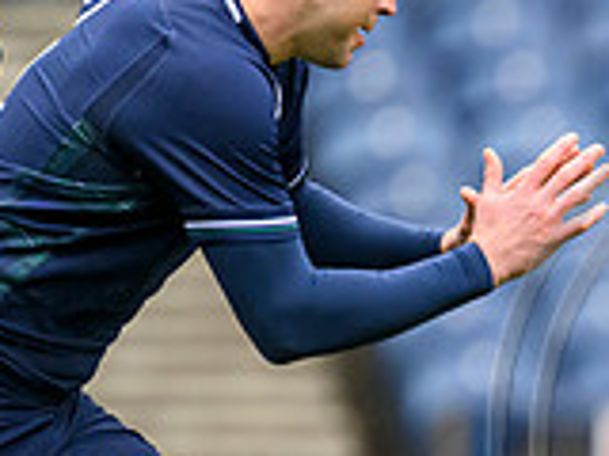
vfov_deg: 0.7
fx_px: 37508
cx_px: 981
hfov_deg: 0.9
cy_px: 483
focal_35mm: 2132
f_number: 4
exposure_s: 1/1250
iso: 3200
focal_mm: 560
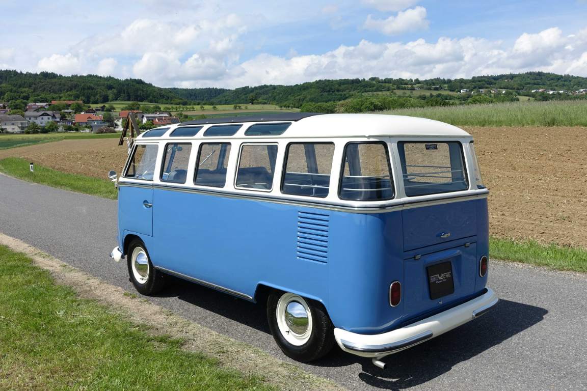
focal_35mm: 33
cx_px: 294
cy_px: 196
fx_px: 538
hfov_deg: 57.2
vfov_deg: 40.0
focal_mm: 12.06
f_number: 5.6
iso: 125
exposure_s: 1/800
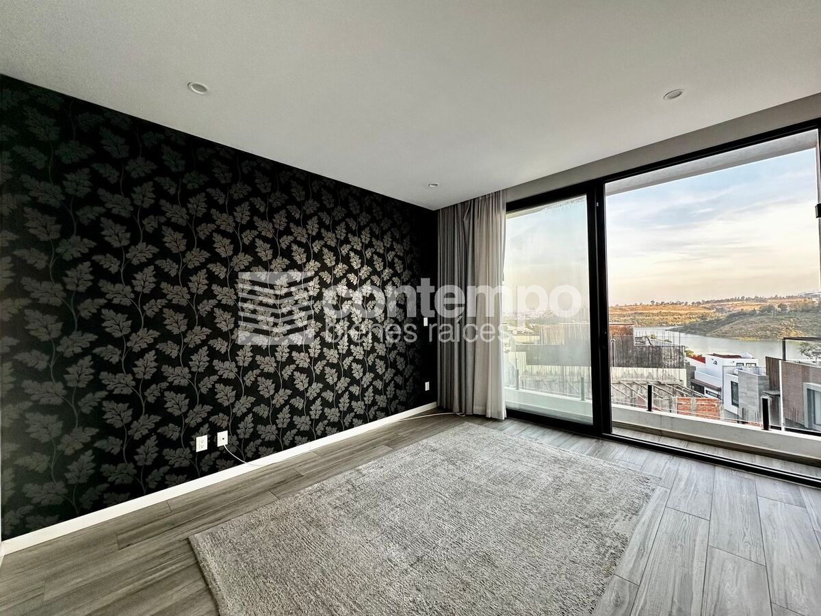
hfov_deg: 102.1
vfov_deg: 85.7
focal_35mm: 14
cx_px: 410
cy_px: 308
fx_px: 332
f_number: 2.2
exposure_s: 1/100
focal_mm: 2.22
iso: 100
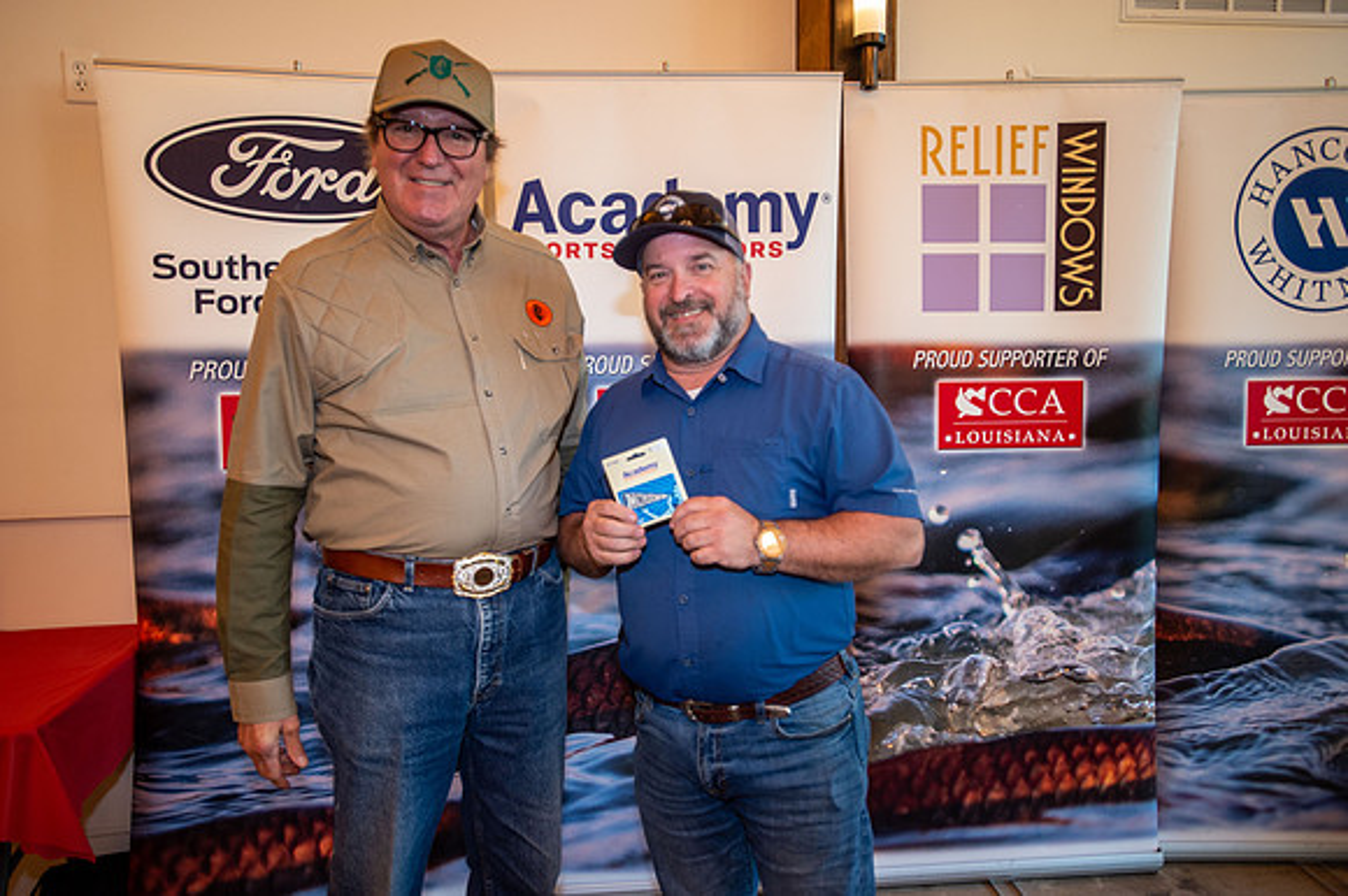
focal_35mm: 26
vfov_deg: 49.5
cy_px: 448
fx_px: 973
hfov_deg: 69.4
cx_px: 674
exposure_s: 1/60
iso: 800
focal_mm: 26
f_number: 2.8
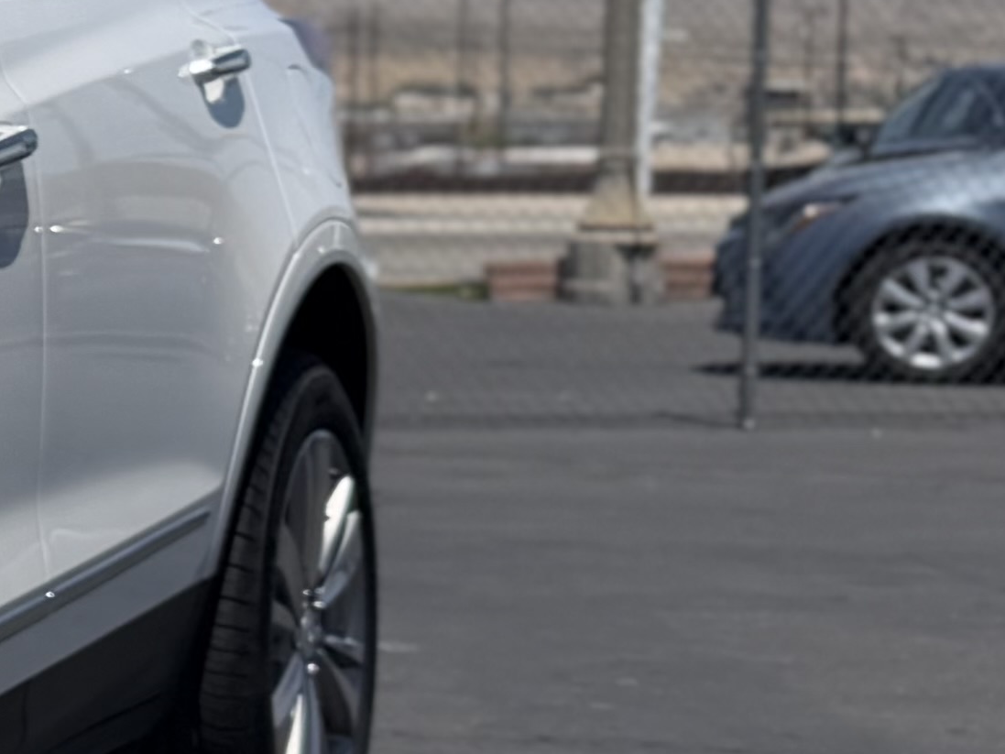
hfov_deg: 13.5
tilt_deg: -4.5
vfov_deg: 11.9
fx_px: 3629
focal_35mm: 125
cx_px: -1005
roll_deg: +0.9
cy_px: 388
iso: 80
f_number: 1.78
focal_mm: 6.76
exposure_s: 1/9091
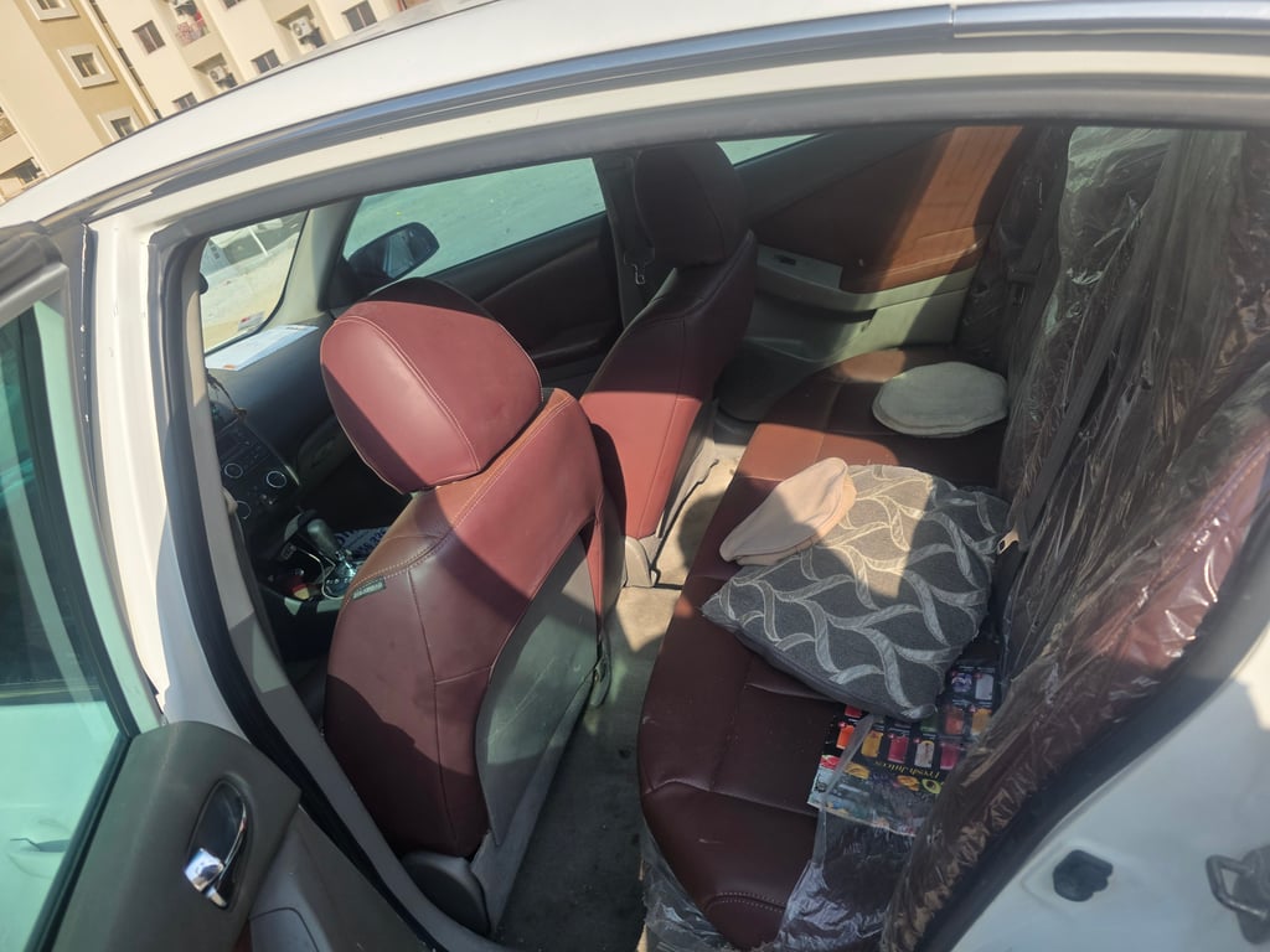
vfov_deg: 58.9
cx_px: 635
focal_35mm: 23
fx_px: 844
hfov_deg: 73.9
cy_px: 476
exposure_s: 1/3502
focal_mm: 6.3
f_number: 1.7
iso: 80
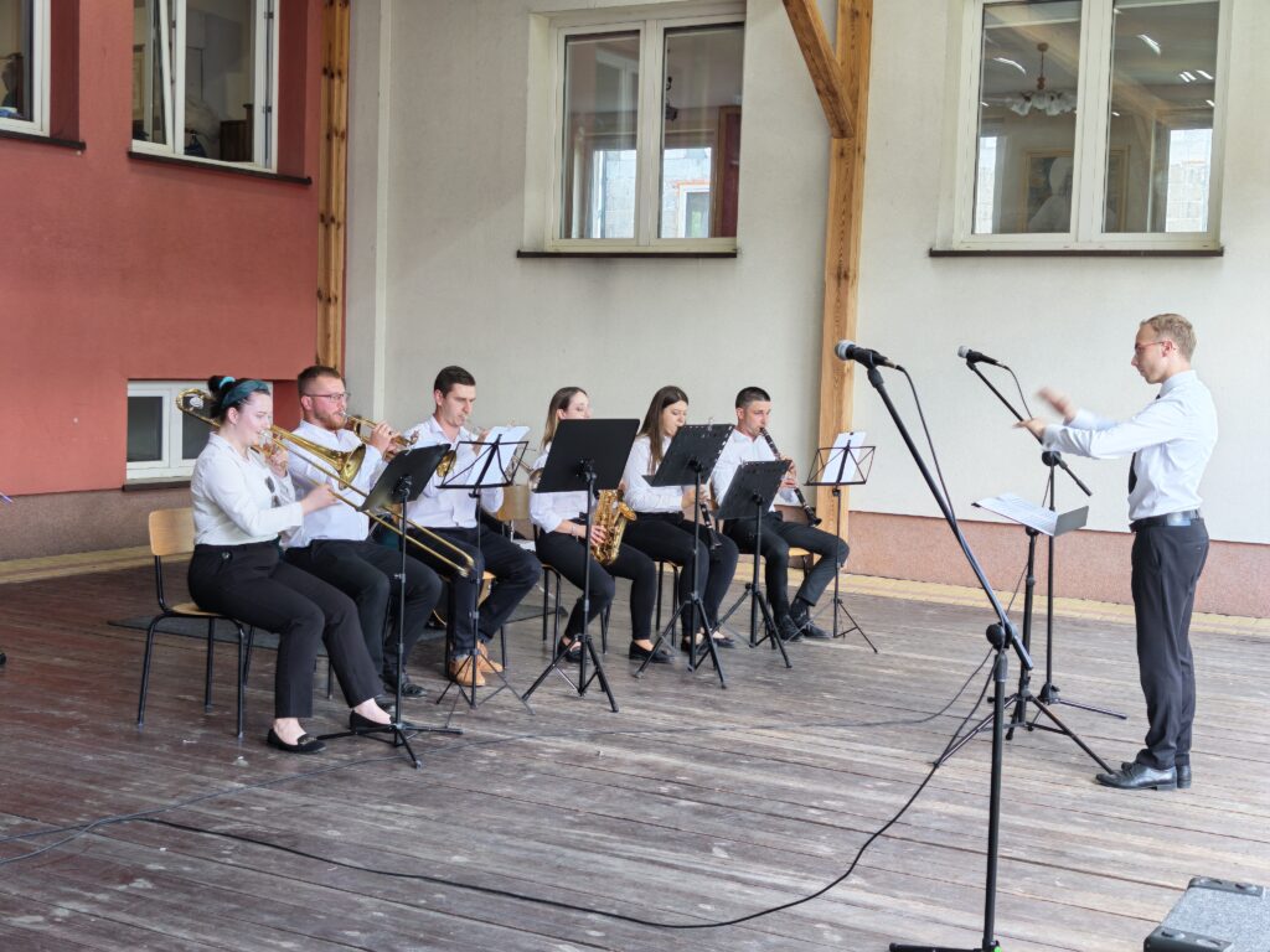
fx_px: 1688
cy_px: 476
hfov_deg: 41.2
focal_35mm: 46
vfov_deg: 31.5
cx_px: 635
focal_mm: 6.55
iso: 50
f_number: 1.6
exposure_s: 1/50
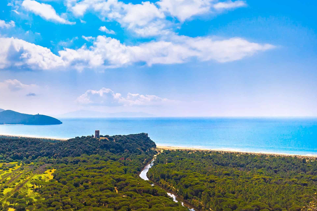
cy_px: 116
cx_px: 115
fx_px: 343
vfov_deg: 34.1
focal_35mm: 39
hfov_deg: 49.0
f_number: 5.6
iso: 200
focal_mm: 20
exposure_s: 1/1600
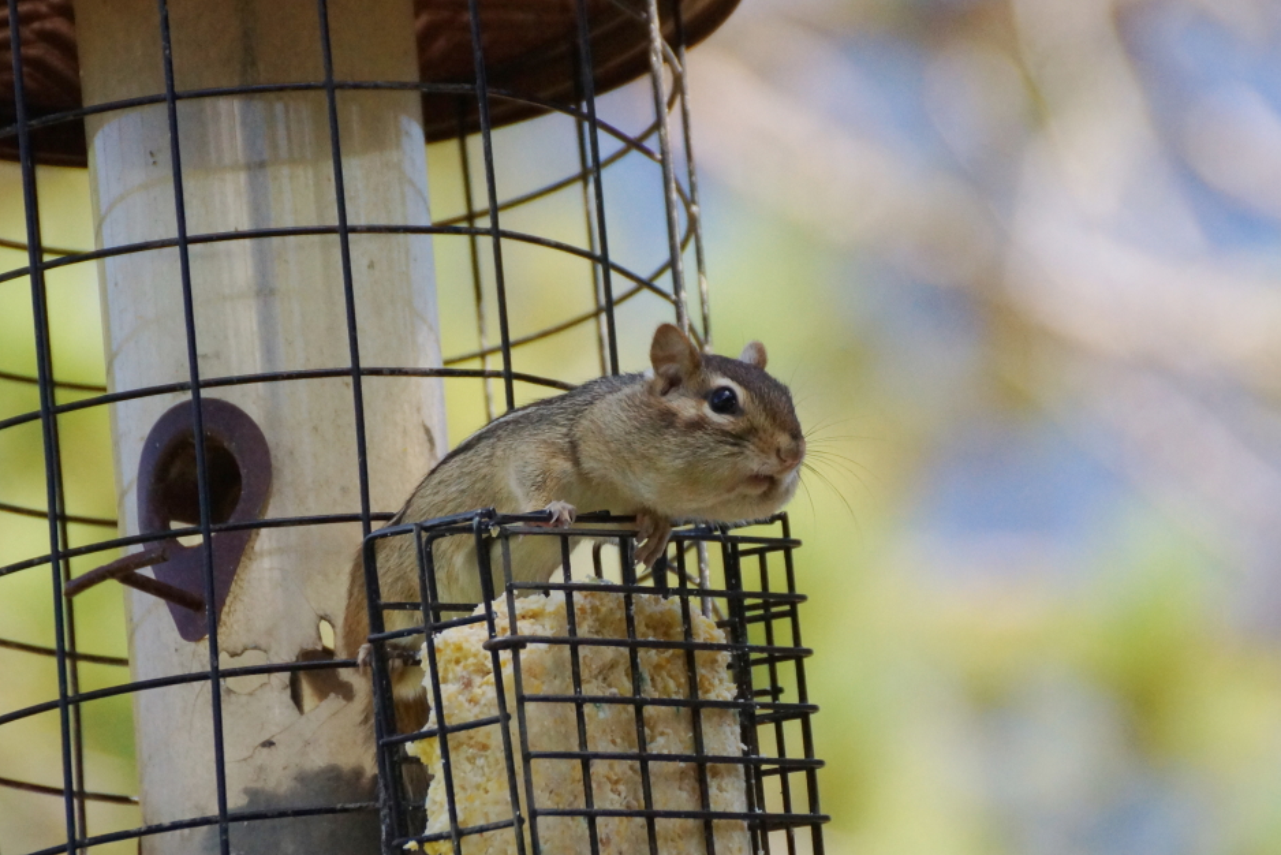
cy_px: 445
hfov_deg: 5.2
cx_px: 664
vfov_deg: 3.4
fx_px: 14201
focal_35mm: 399
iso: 1000
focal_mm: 250
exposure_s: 1/400
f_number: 6.3
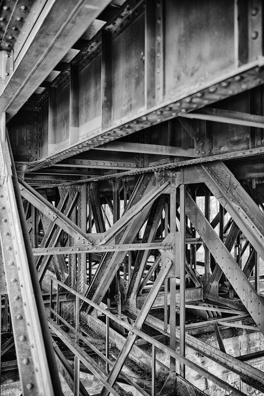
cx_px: 132
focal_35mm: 35
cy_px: 198
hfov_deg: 37.9
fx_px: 385
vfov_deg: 54.4
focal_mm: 35
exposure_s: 1/30
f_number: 2.2
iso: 64
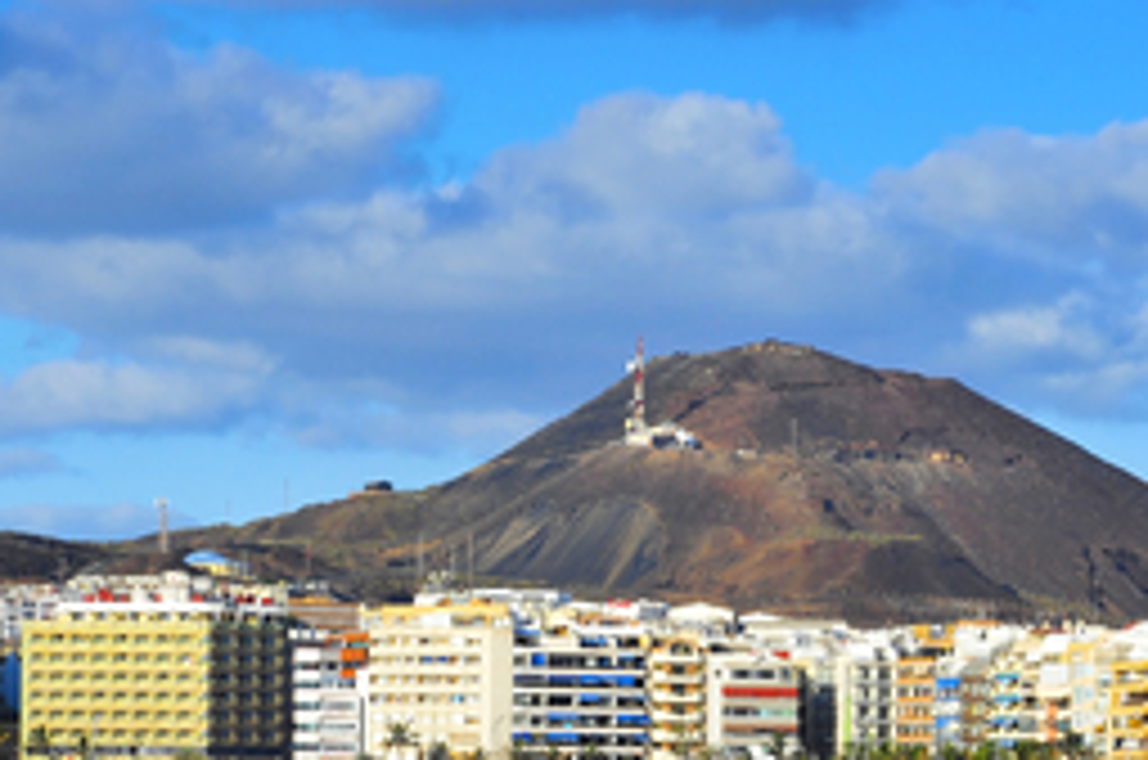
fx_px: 5156
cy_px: 713
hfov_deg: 12.7
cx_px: 320
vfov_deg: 8.4
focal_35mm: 162
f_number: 10
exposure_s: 1/500
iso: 200
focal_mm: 50
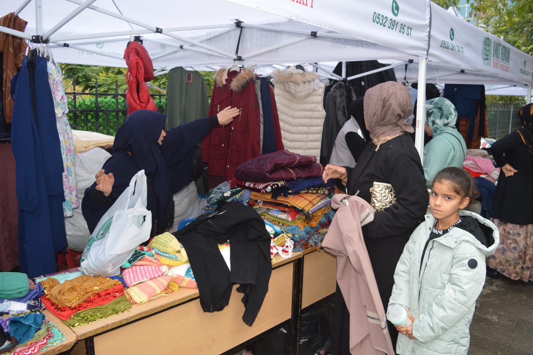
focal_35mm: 27
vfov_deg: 47.9
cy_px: 178
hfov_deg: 67.4
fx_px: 400
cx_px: 266
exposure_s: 1/125
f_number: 4
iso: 250
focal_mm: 18
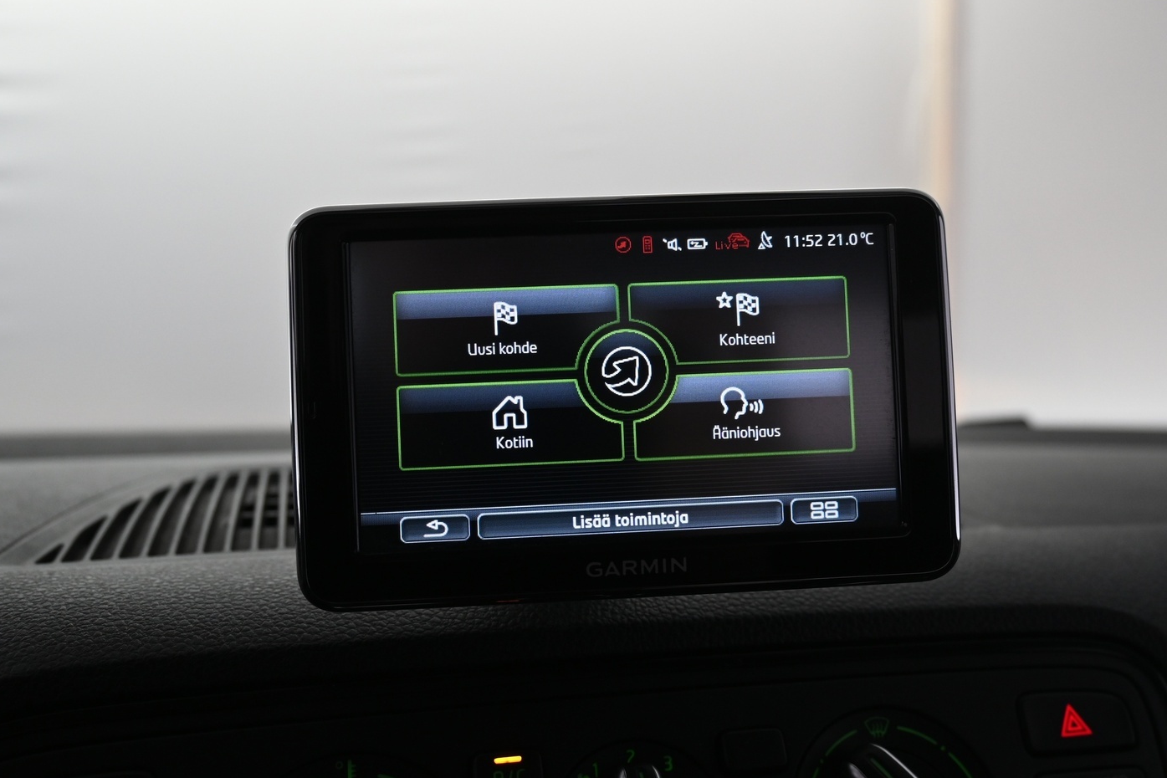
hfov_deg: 52.4
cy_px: 375
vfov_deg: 36.3
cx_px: 627
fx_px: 1186
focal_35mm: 37
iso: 500
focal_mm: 21
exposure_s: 1/60
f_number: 4
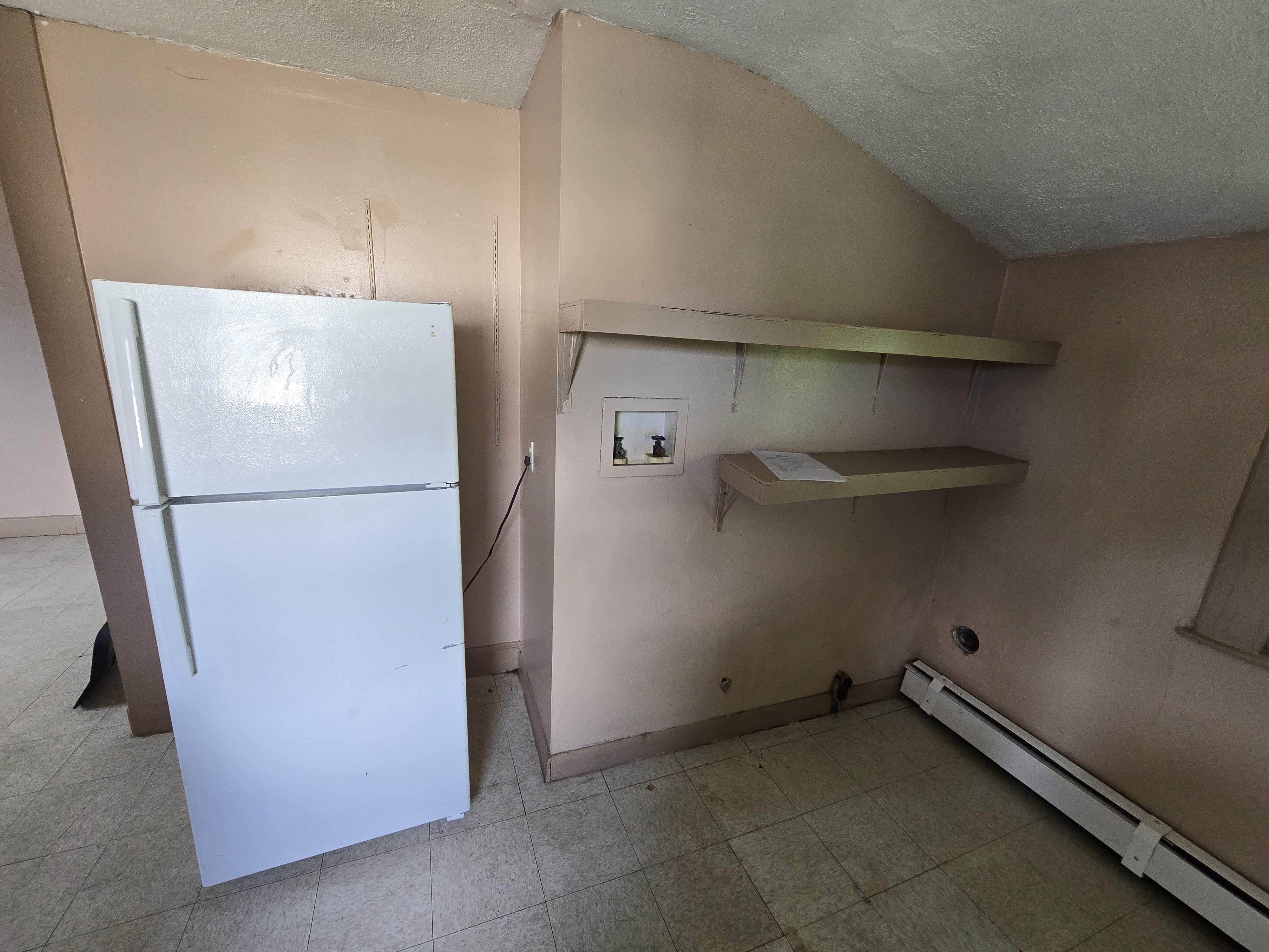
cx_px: 634
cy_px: 476
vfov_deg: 89.9
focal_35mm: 13
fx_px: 477
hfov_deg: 106.2
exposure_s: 1/60
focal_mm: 2.2
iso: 200
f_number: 2.2
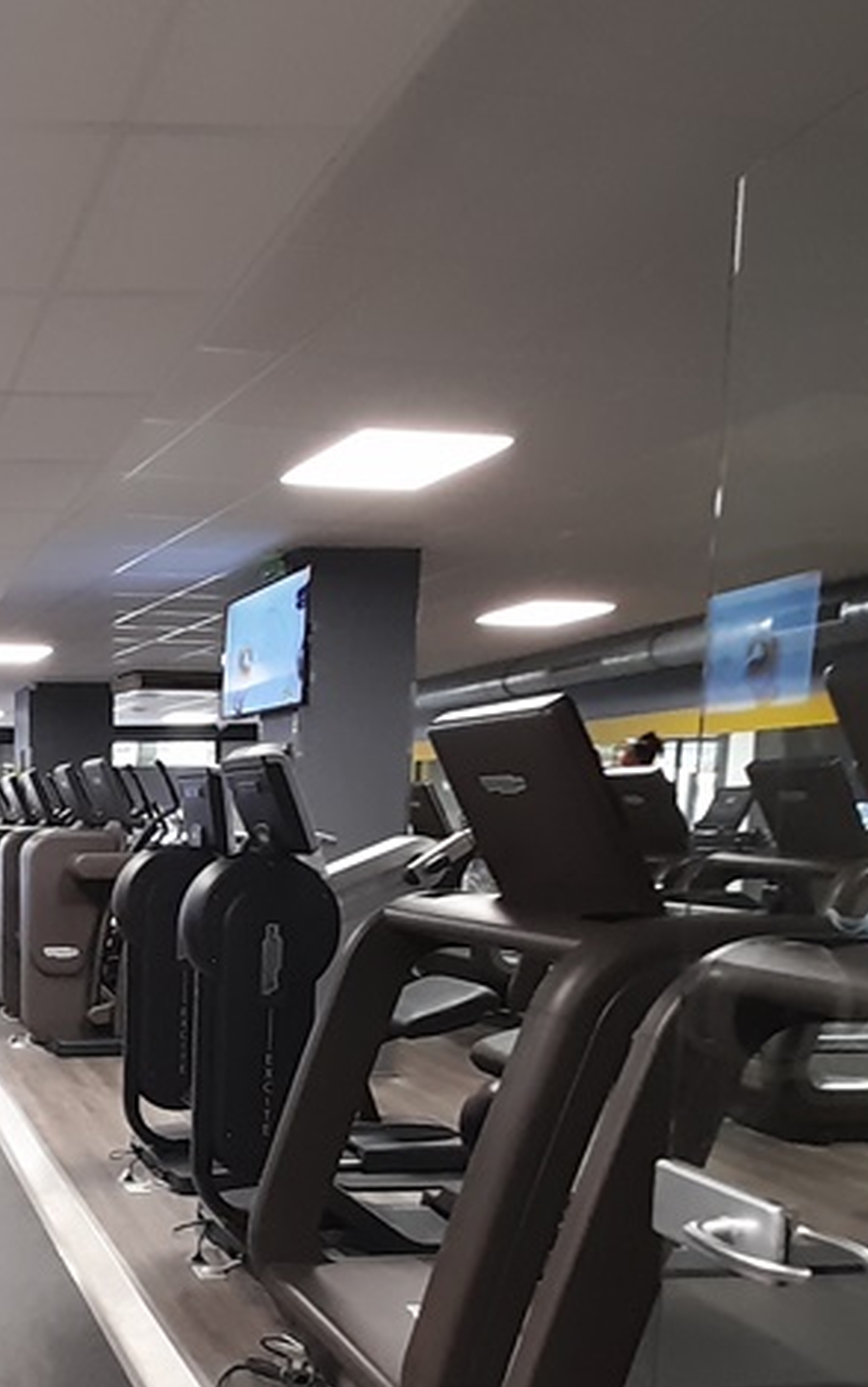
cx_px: -127
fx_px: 1135
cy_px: 921
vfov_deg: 61.4
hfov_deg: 34.9
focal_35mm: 30
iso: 320
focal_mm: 1.42
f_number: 2.2
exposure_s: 1/25
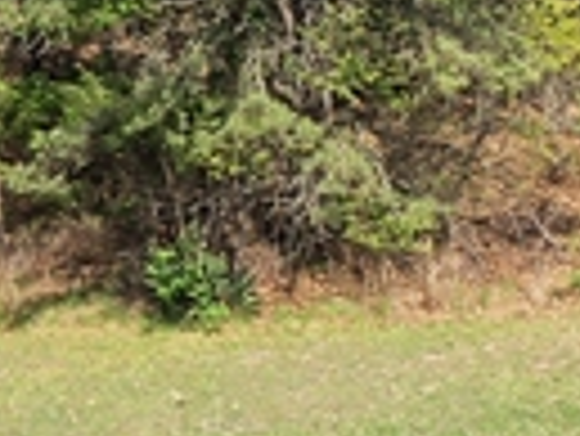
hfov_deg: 11.8
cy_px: 58
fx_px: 2801
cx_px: 499
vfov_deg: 8.9
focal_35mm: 167
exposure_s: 1/100
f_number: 8.8
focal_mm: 5.7
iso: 80
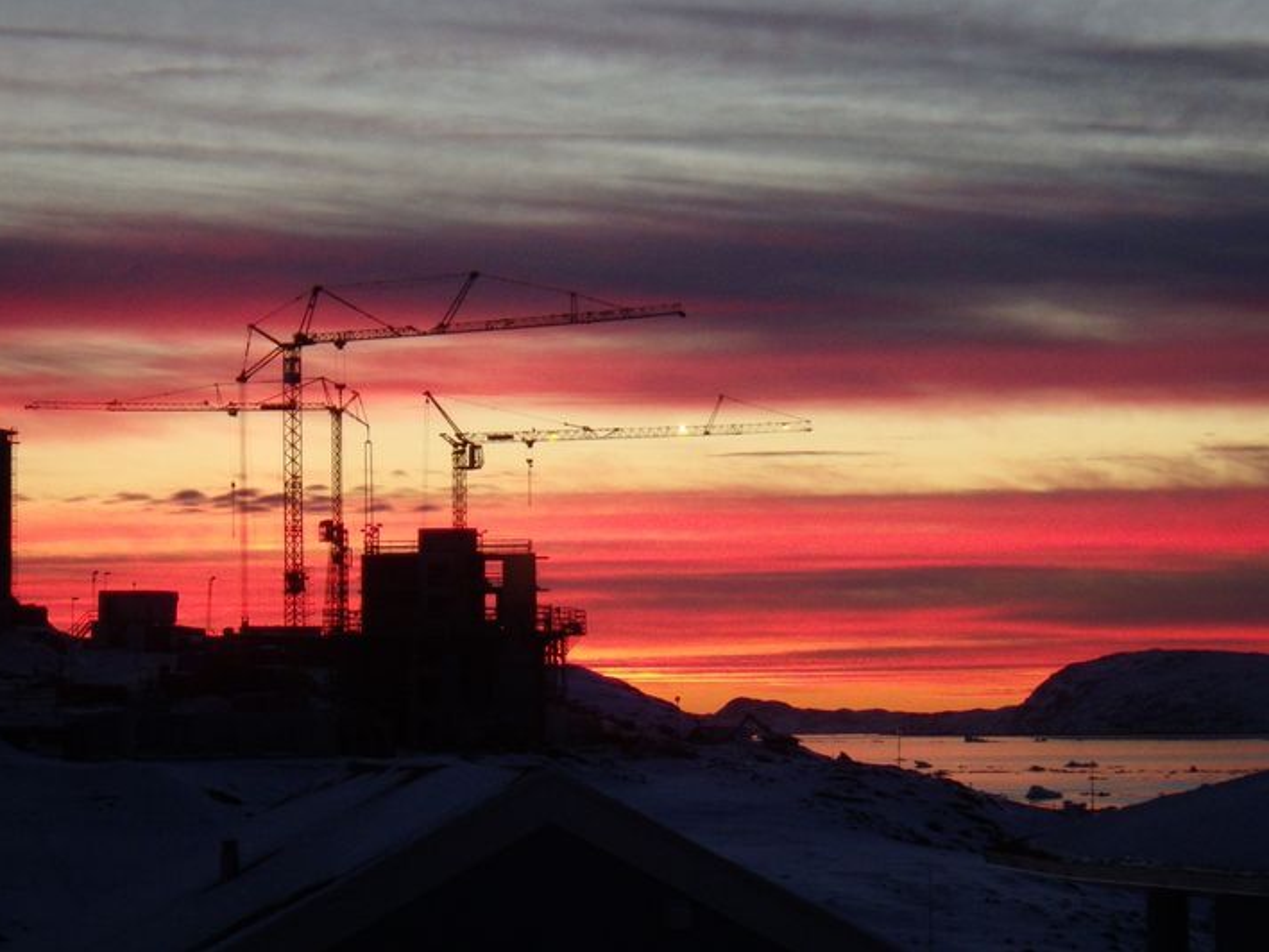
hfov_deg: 12.5
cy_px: 419
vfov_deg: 9.4
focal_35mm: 158
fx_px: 5793
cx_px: 643
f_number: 5.5
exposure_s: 1/125
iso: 500
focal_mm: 25
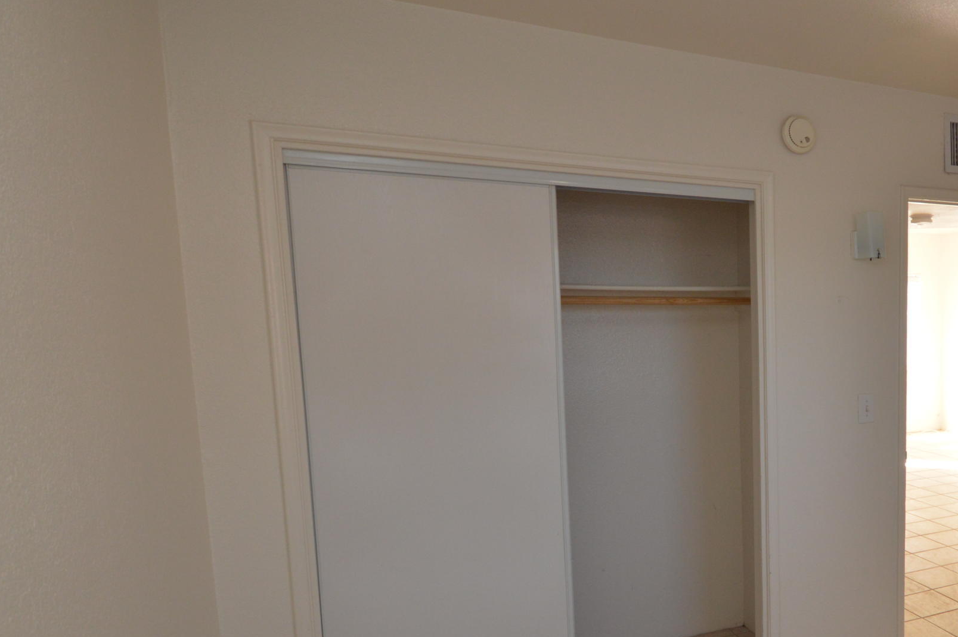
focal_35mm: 28
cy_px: 398
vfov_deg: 45.9
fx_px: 744
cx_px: 833
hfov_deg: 57.8
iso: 400
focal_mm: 10
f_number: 5
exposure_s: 1/100
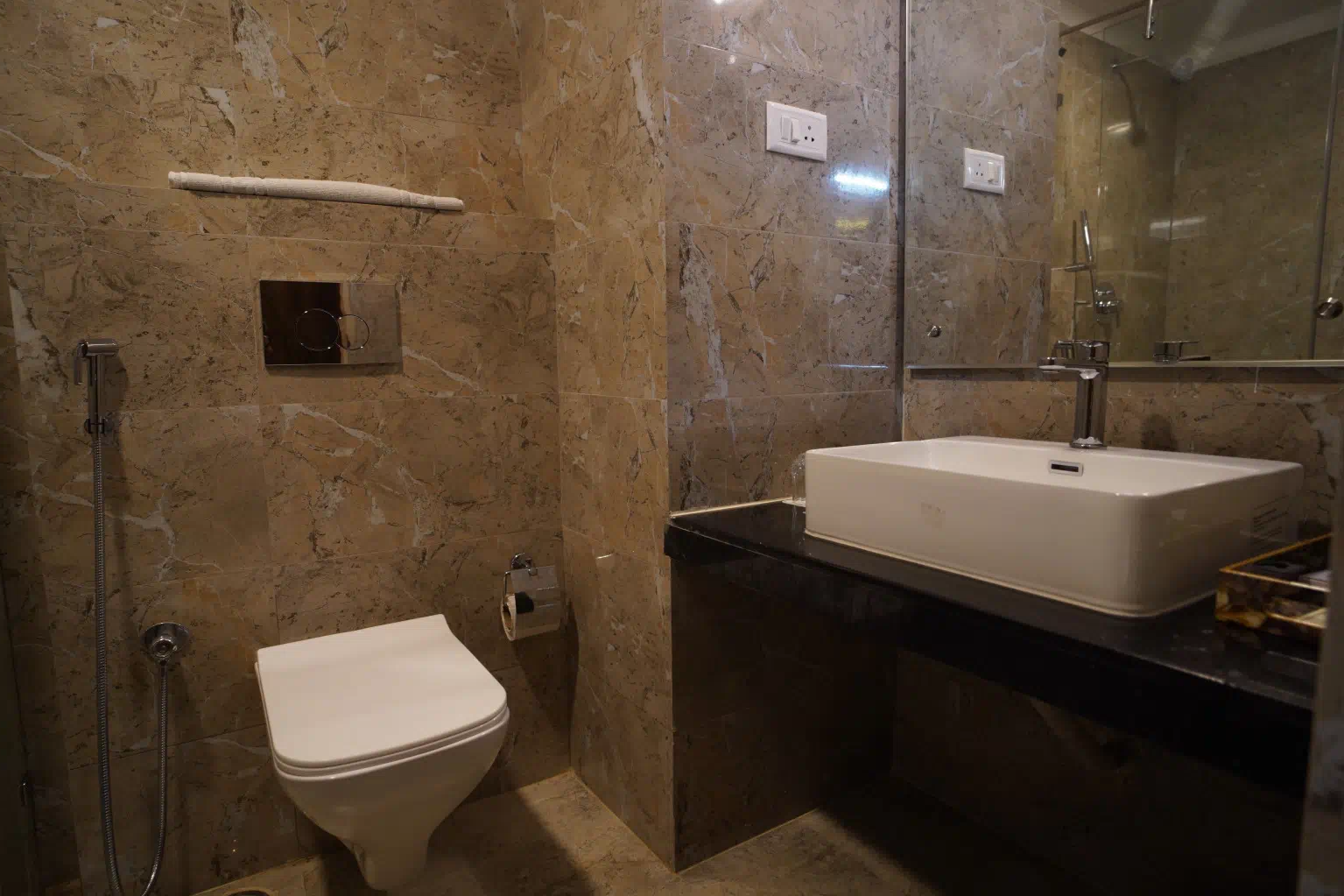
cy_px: 444
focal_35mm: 19
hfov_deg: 86.9
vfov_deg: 64.5
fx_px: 709
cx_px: 660
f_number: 3.2
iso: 1600
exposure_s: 1/125
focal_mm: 18
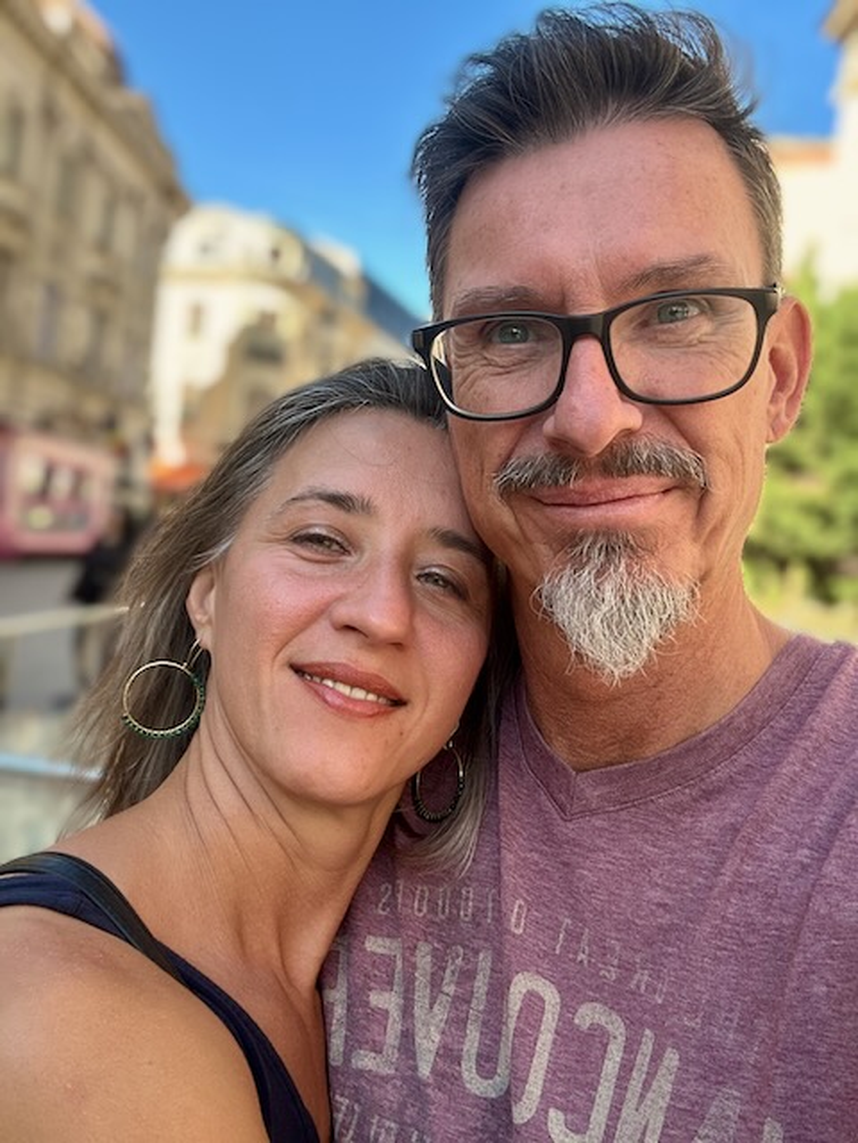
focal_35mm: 30
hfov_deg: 46.8
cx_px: 429
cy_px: 572
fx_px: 991
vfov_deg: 60.0
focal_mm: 2.69
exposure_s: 1/161
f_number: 1.9
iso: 32
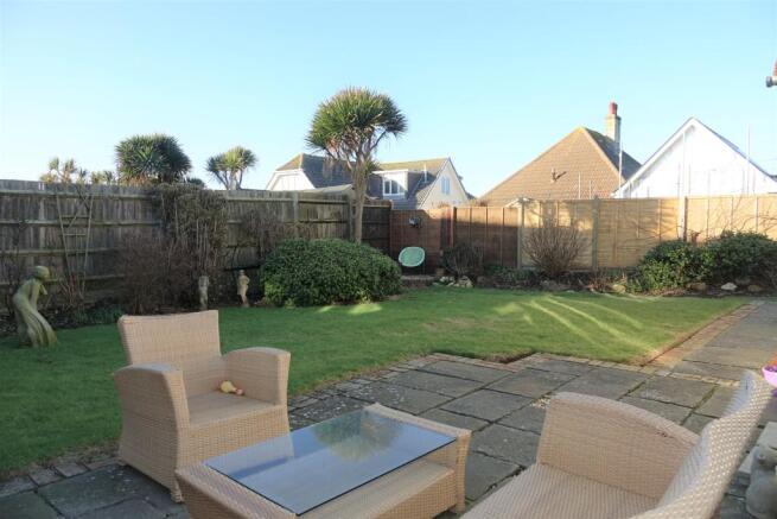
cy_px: 260
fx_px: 518
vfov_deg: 53.2
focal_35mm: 24
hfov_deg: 73.7
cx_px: 388
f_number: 4
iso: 100
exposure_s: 1/250
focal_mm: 8.82
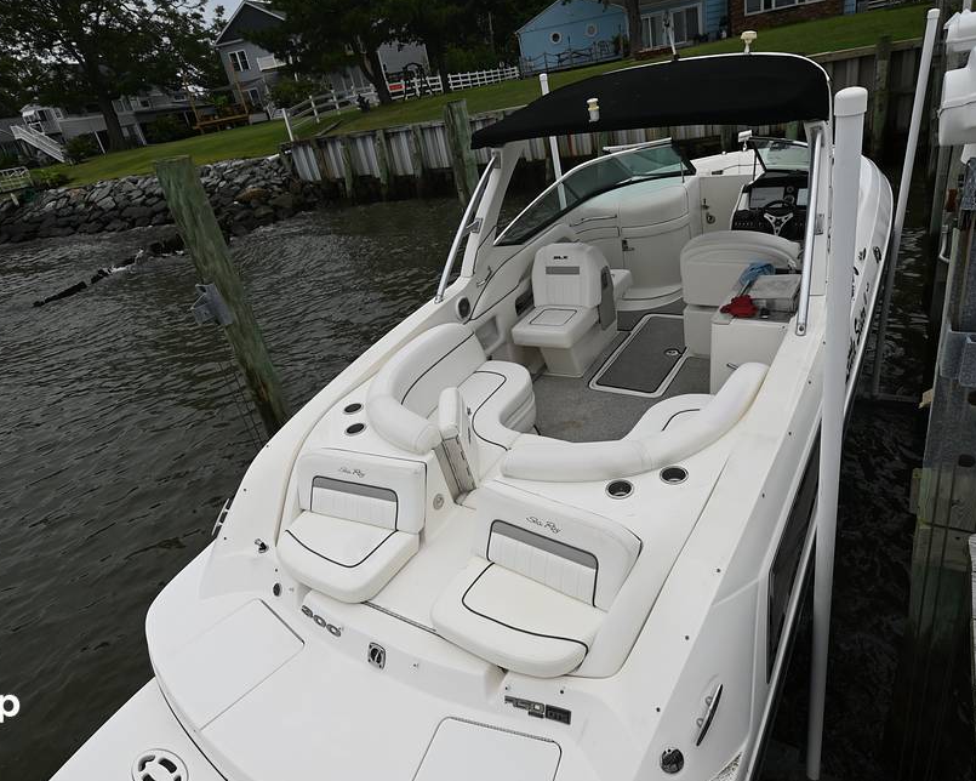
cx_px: 530
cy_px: 379
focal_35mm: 21
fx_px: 607
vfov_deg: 65.5
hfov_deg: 77.5
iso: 100
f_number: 9
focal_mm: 12
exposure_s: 1/320
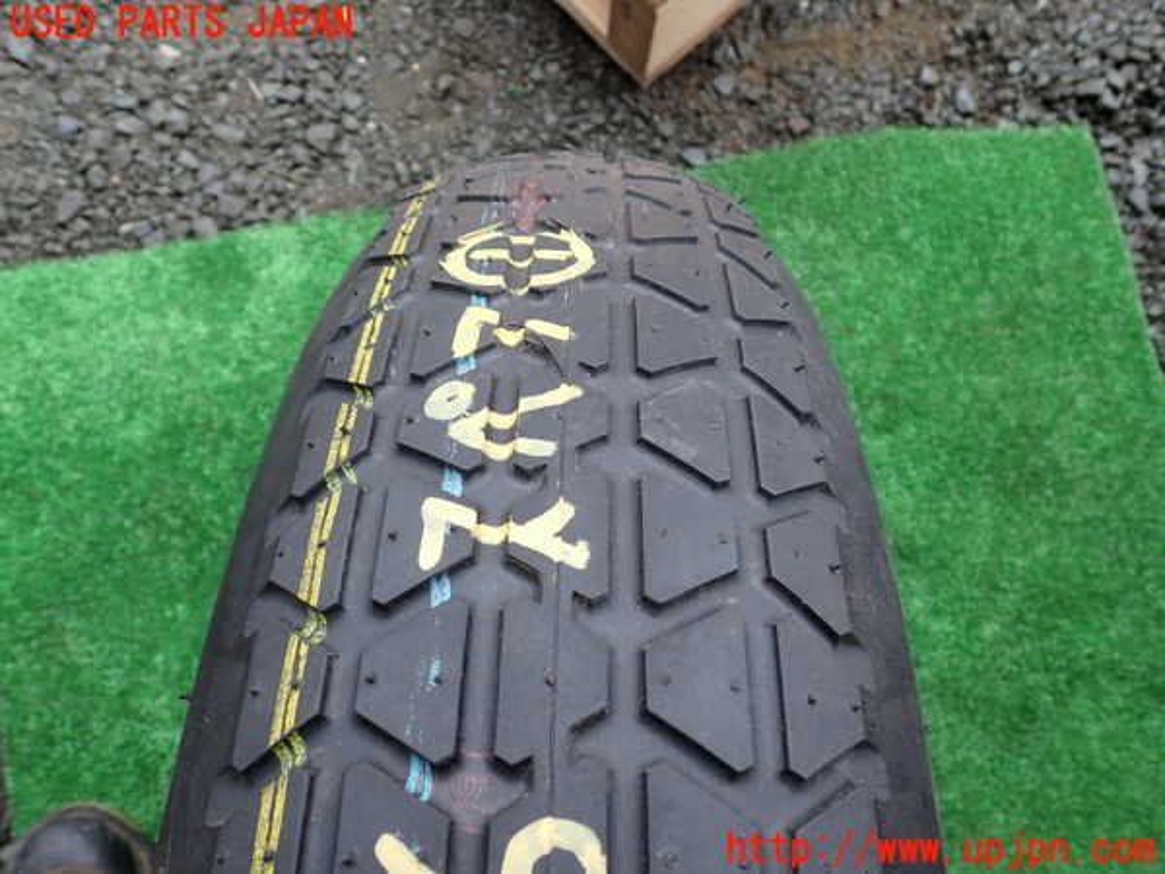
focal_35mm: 30
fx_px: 1010
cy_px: 437
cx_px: 582
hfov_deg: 60.0
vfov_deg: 46.8
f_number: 3.2
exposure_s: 1/125
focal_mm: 5.4
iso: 100
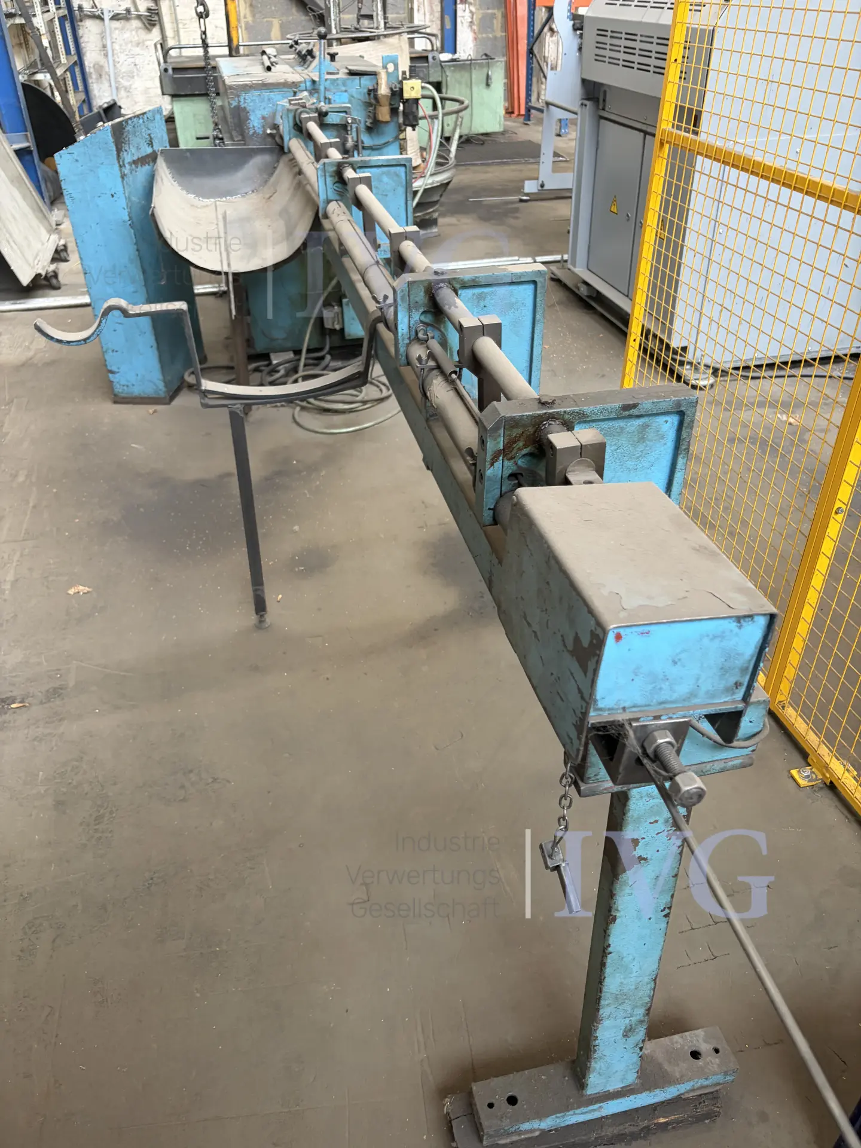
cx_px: 430
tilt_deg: -33.6
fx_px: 862
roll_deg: +2.0
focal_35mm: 26
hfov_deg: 53.1
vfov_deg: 67.3
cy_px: 574
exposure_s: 1/60
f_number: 1.6
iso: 160
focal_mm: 5.96
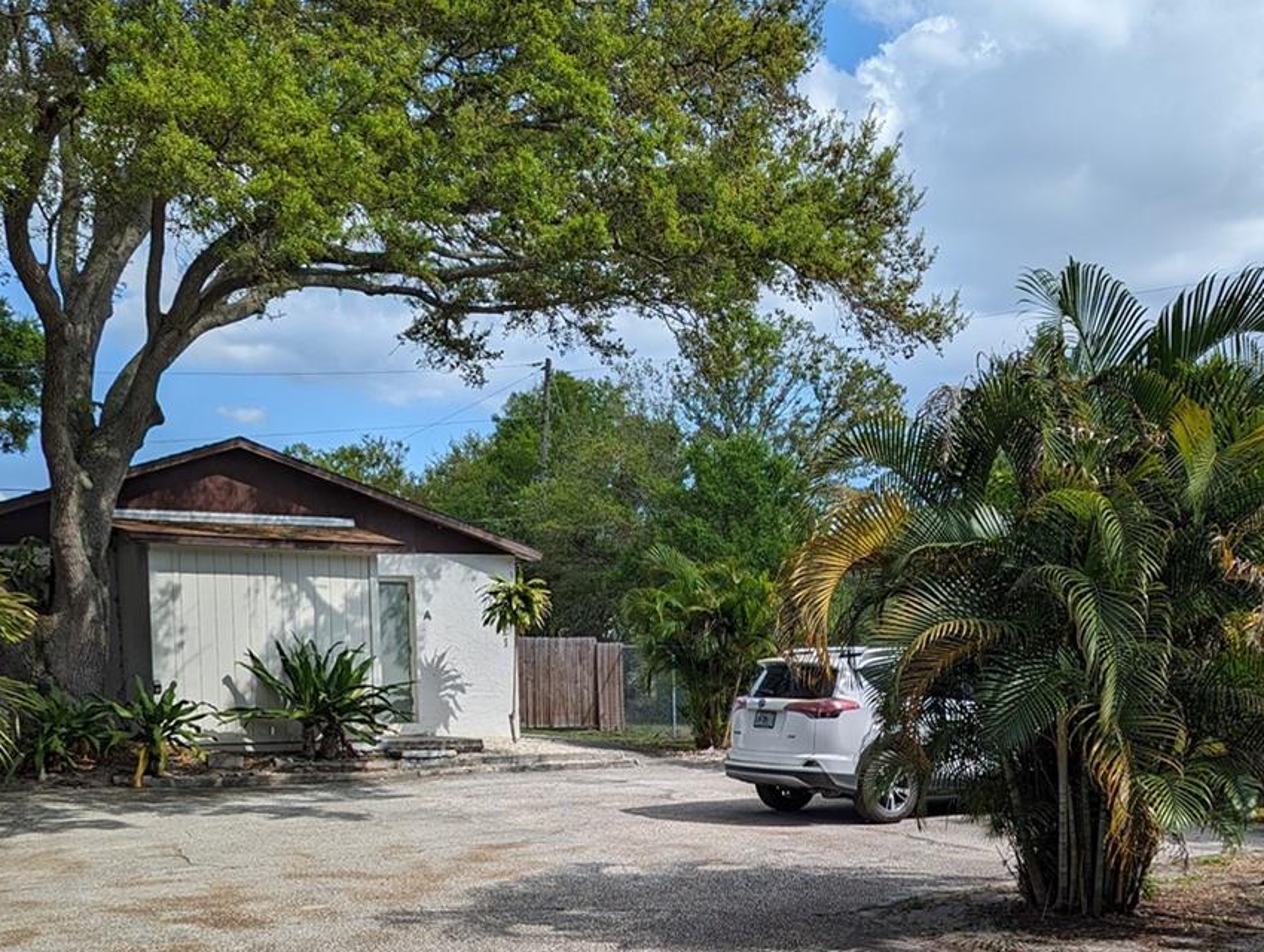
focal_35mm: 45
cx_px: 788
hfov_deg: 41.7
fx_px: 1645
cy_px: 784
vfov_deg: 31.3
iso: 40
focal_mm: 6.81
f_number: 1.85
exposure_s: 1/1887
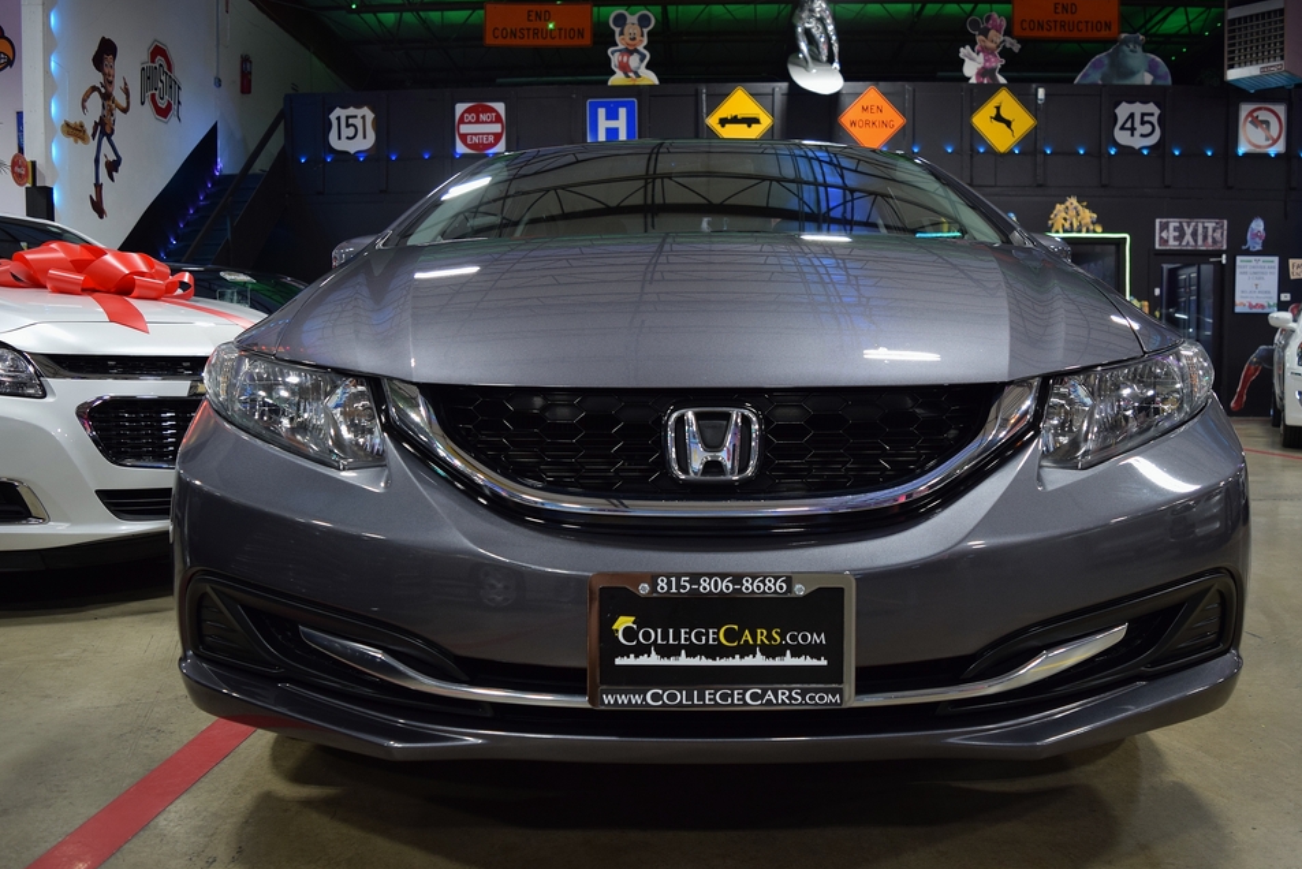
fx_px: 1049
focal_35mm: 29
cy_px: 450
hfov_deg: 63.6
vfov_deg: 45.0
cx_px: 683
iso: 640
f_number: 4
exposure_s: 1/60
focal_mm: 18
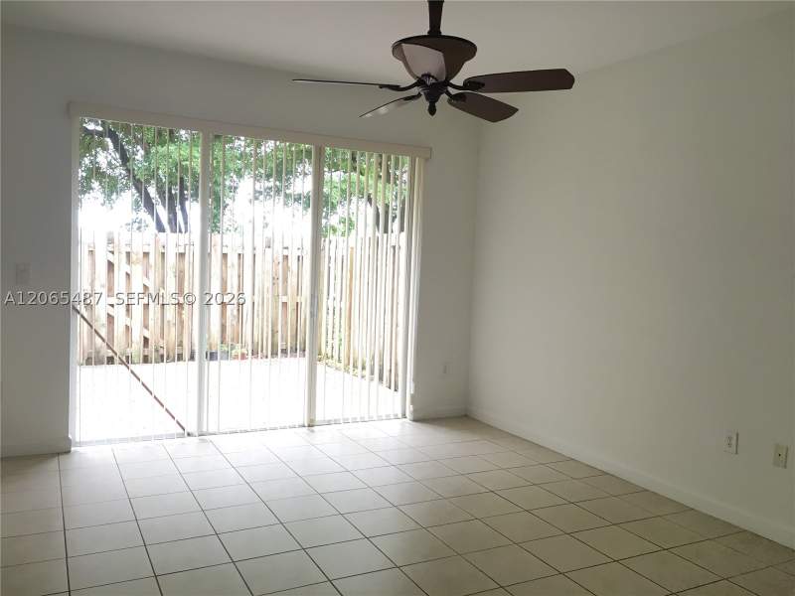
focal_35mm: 29
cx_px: 398
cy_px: 298
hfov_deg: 61.7
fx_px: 666
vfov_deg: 48.2
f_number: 2.2
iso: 32
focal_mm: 4.15
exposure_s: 1/30
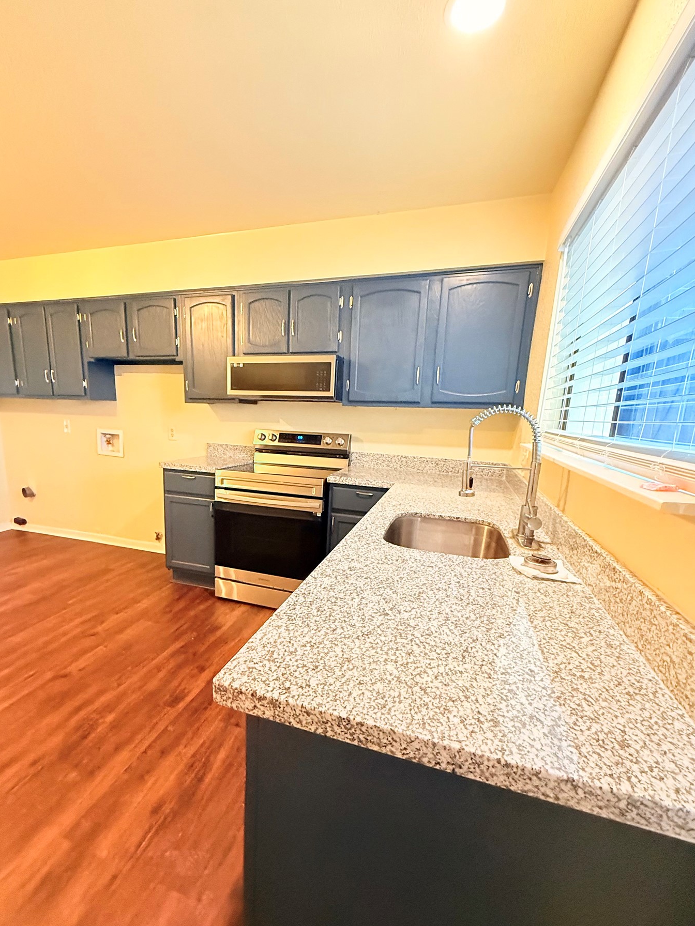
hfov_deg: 77.8
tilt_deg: -12.8
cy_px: 510
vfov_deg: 94.2
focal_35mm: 16
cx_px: 304
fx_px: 428
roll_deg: -2.2
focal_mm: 2.22
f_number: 2.2
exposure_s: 1/60
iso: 800
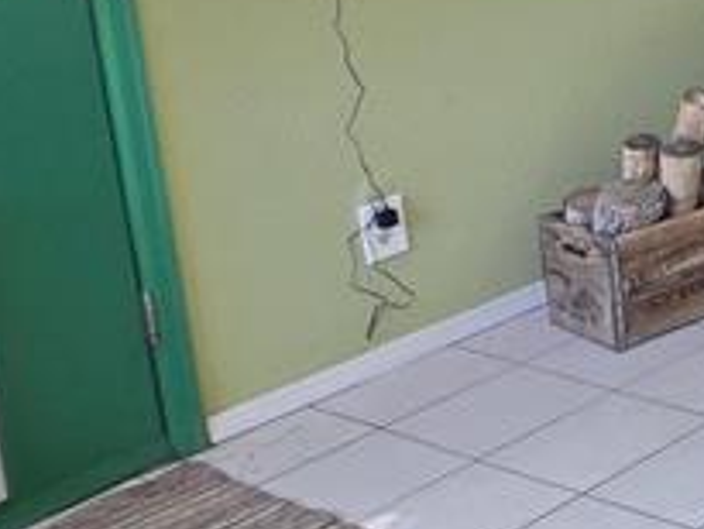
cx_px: 1408
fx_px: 1323
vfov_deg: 21.5
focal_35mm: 65
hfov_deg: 18.8
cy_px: -52
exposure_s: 1/60
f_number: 1.9
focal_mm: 2.2
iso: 200
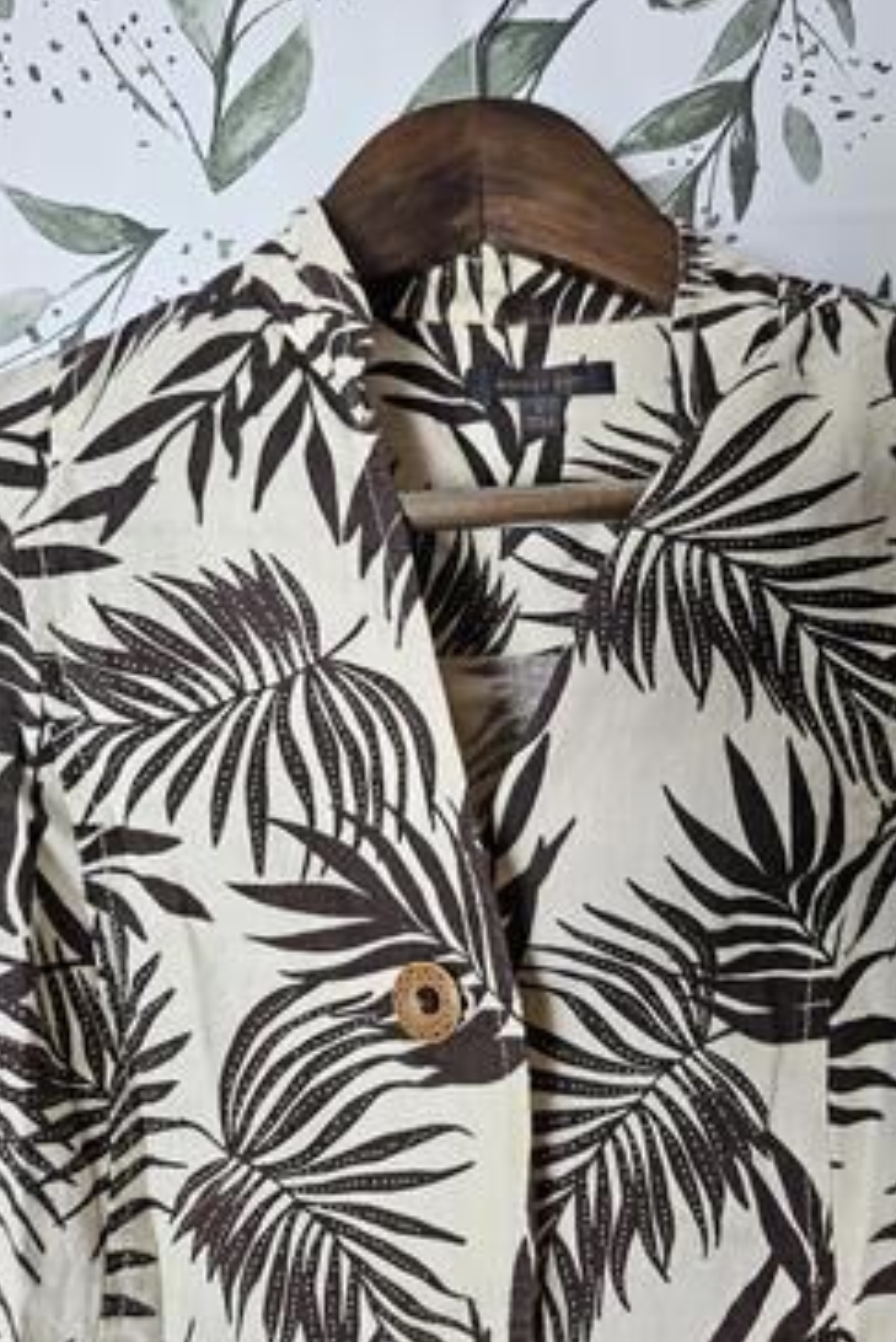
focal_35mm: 25
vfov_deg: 71.5
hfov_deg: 51.2
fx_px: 932
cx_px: 509
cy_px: 660
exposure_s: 1/120
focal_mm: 6.3
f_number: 1.7
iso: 160
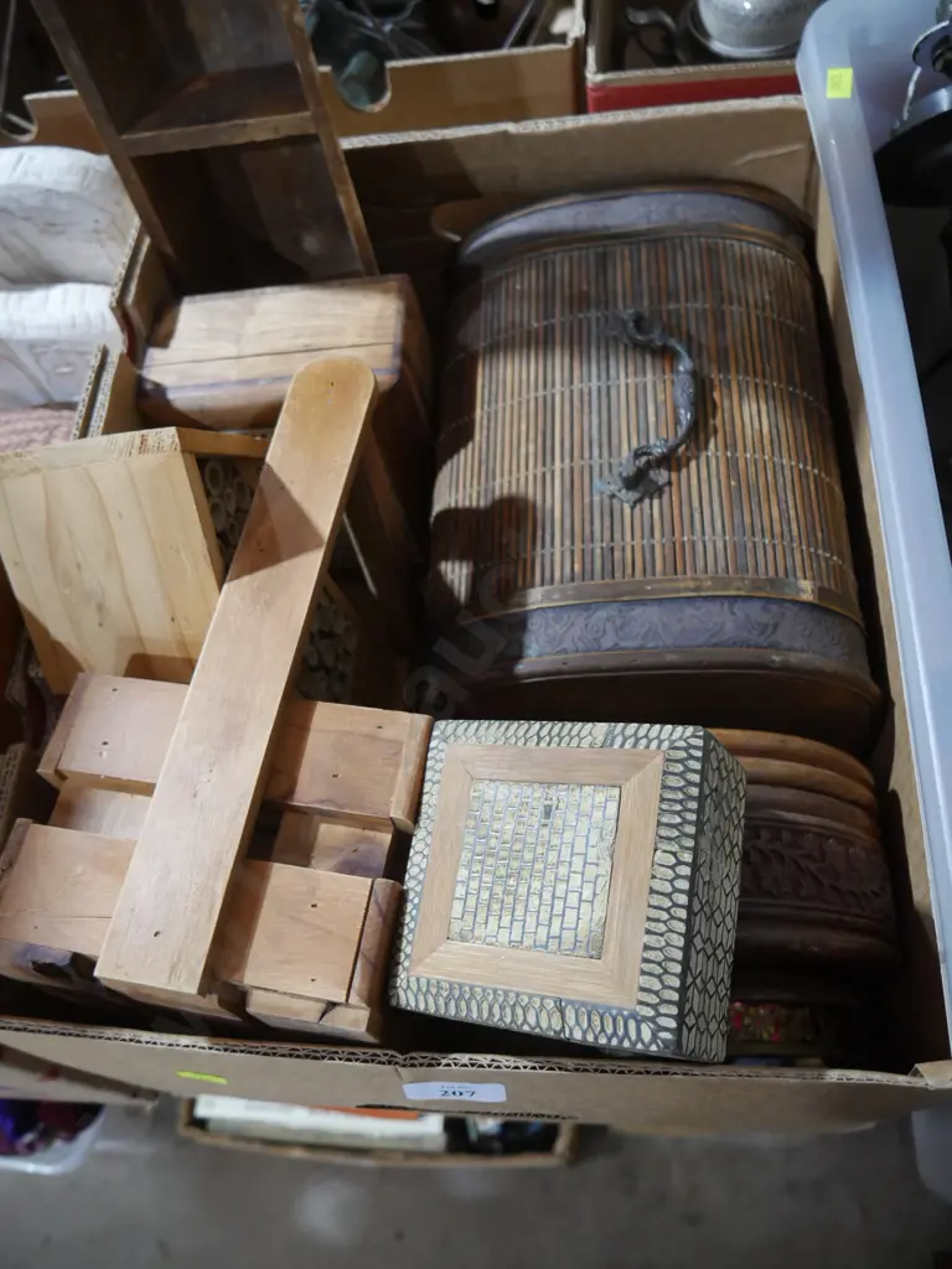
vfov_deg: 63.4
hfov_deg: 49.7
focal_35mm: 28
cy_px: 634
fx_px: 1027
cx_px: 476
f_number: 3.5
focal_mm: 14
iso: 1250
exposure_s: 1/60
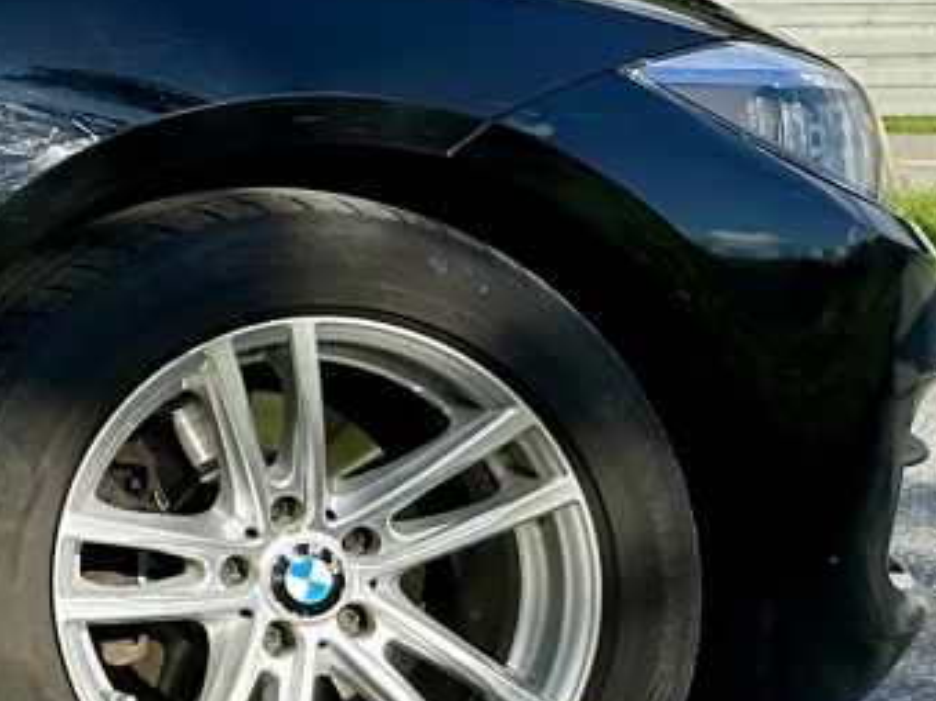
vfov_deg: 10.6
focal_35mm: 136
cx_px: -1519
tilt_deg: -0.9
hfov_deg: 11.3
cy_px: -284
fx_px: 3676
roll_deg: +0.6
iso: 80
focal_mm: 6.86
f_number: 1.78
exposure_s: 1/3058
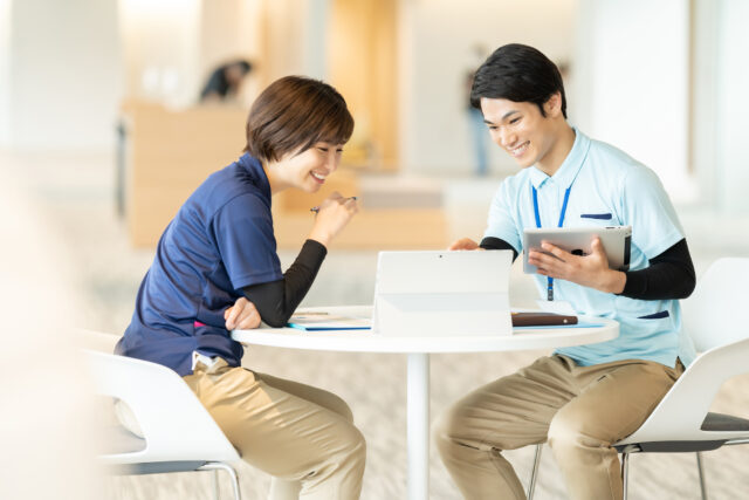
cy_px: 250
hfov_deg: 15.2
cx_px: 374
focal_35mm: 135
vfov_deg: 10.2
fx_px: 2809
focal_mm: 135
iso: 640
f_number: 2.5
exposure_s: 1/200
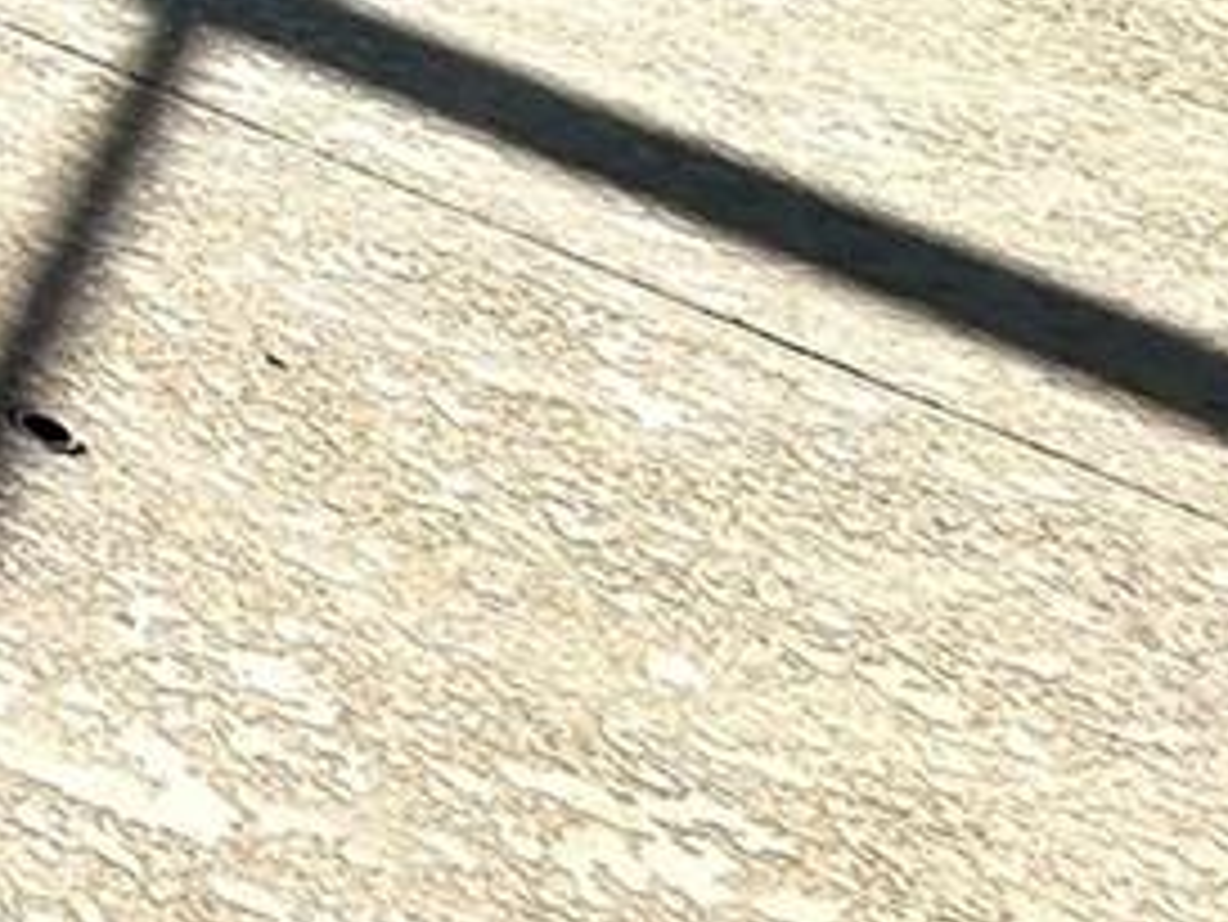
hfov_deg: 13.4
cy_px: -1408
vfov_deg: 12.9
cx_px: -2024
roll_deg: -2.5
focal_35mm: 82
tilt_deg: -6.1
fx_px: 2910
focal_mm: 2.22
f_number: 2.2
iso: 40
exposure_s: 1/940
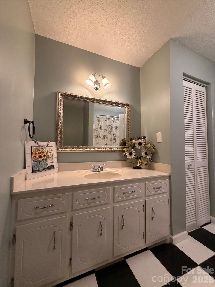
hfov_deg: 85.7
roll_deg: -0.8
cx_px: 108
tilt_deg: +2.3
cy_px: 144
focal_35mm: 14
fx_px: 116
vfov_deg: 102.1
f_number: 2.2
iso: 250
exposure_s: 1/60
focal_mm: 2.22
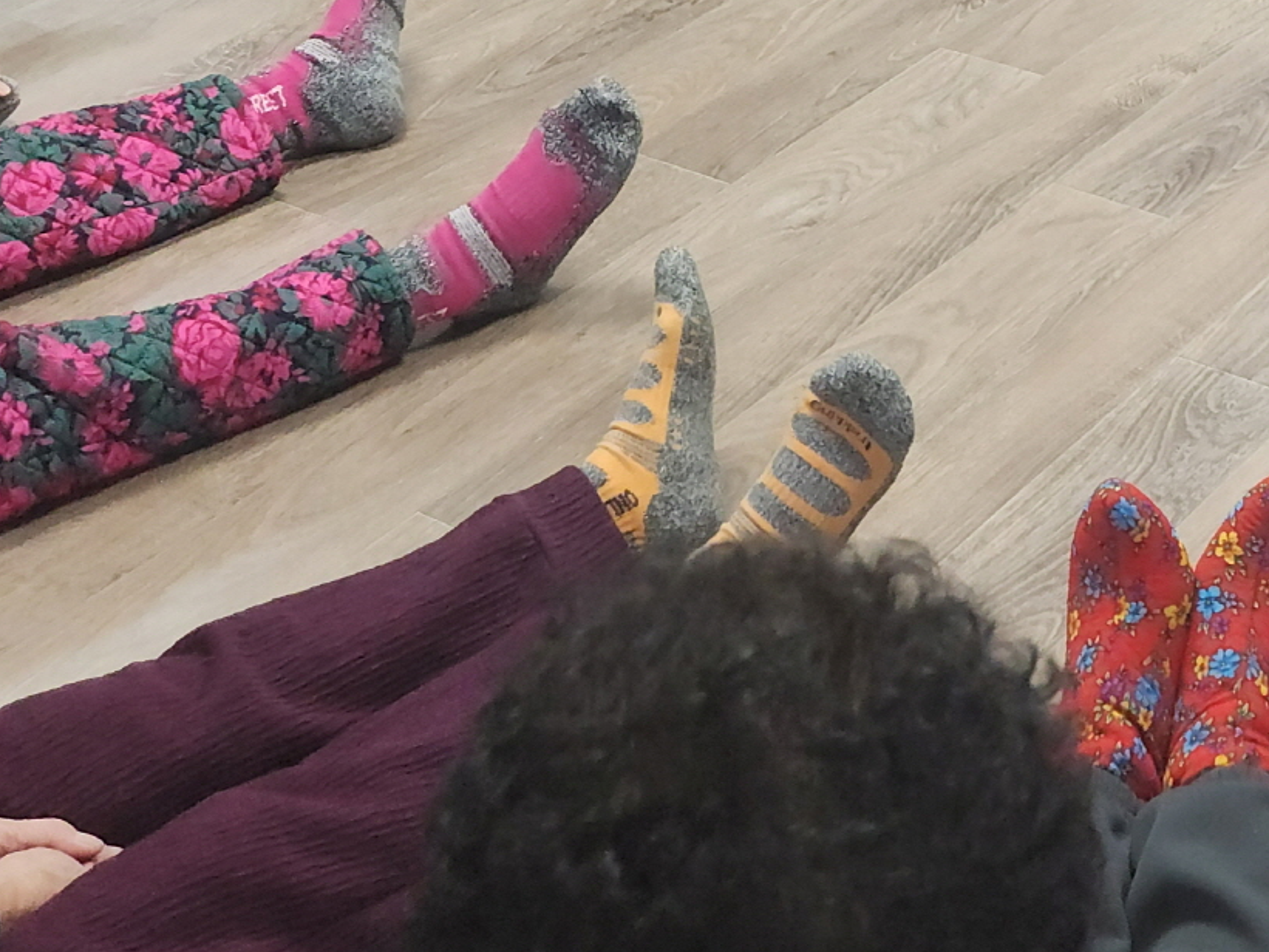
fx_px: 2933
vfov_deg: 16.9
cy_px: -430
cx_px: 1543
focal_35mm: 80
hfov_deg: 22.4
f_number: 1.8
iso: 125
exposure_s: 1/60
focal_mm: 5.4
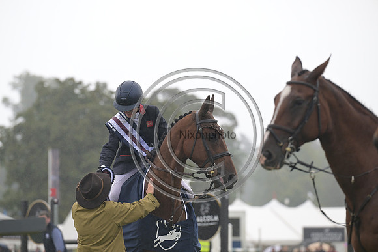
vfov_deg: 6.9
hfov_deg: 10.3
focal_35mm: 200
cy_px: 126
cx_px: 189
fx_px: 2100
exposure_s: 1/1250
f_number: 4.5
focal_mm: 200
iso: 1250
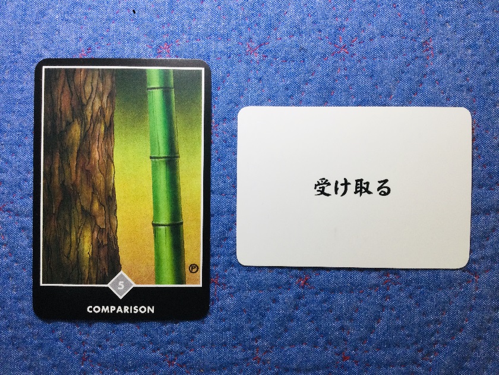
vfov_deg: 45.4
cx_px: 250
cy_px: 188
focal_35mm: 31
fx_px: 447
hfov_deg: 58.4
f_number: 2.4
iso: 50
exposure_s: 1/30
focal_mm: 3.3
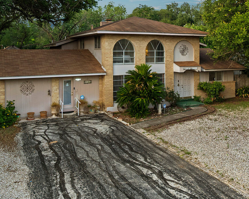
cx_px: 159
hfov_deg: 46.3
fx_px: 287
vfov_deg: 37.1
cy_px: 45
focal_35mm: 39
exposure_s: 1/400
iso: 300
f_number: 2.8
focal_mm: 12.29
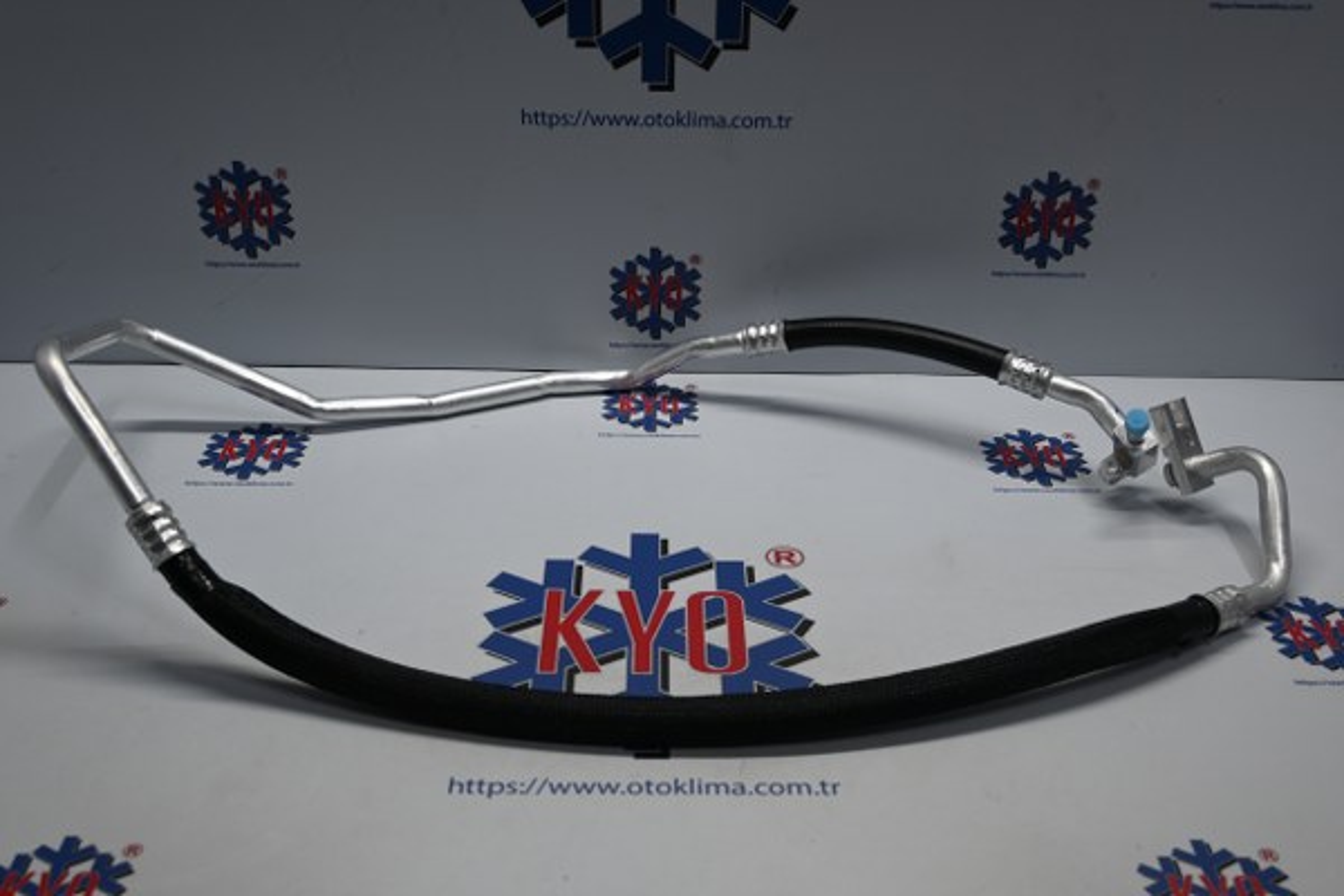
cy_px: 448
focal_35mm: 39
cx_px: 672
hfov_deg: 49.6
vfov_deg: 34.2
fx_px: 1456
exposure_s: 1/40
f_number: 4.5
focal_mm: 26
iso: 140
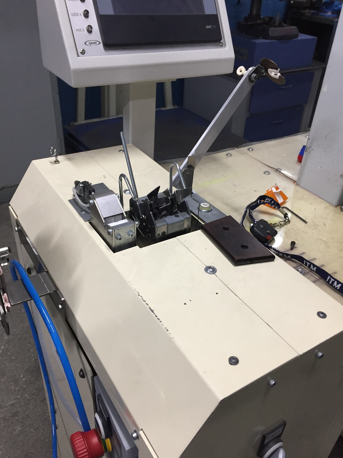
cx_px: 175
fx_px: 396
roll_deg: -4.3
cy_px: 236
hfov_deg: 46.8
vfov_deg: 60.0
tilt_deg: -35.8
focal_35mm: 30
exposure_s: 1/33
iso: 64
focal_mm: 4.15
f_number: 2.2
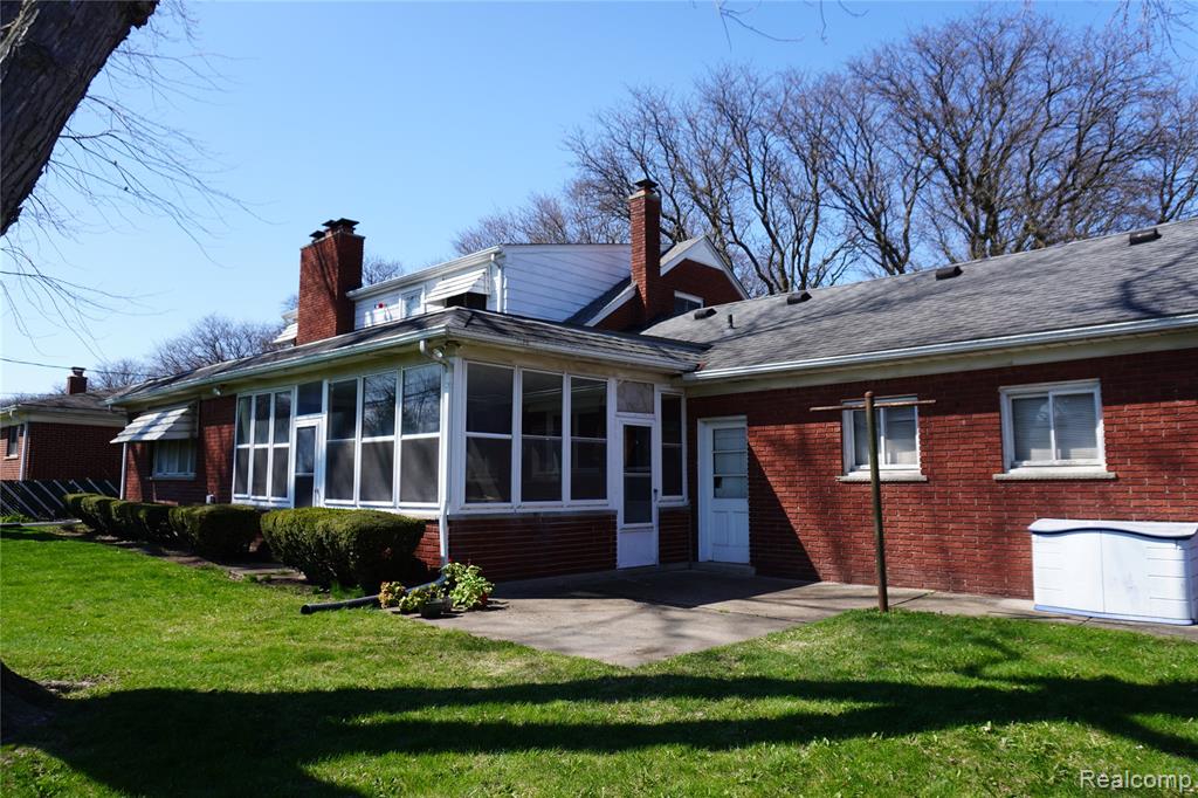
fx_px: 798
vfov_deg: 53.1
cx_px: 599
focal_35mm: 24
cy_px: 399
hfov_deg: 73.8
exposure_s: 1/400
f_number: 5
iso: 100
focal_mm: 16
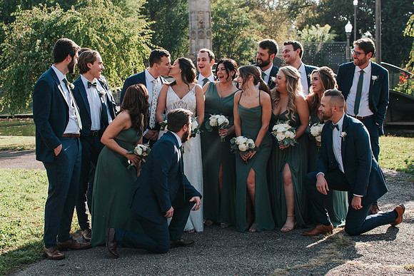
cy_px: 149
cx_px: 181
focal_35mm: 59
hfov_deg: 33.8
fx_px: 680
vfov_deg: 22.9
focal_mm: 35
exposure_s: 1/320
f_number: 4.5
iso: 100
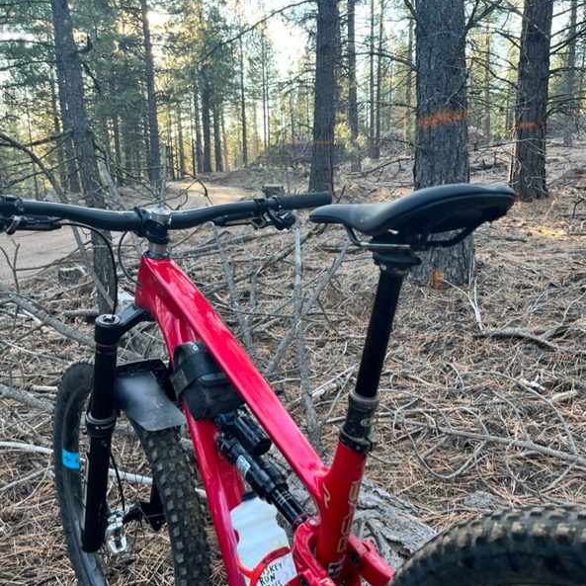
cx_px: 348
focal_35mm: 31
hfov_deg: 52.2
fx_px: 594
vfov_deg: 52.5
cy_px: 294
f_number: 1.6
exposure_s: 1/121
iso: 64
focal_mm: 5.1
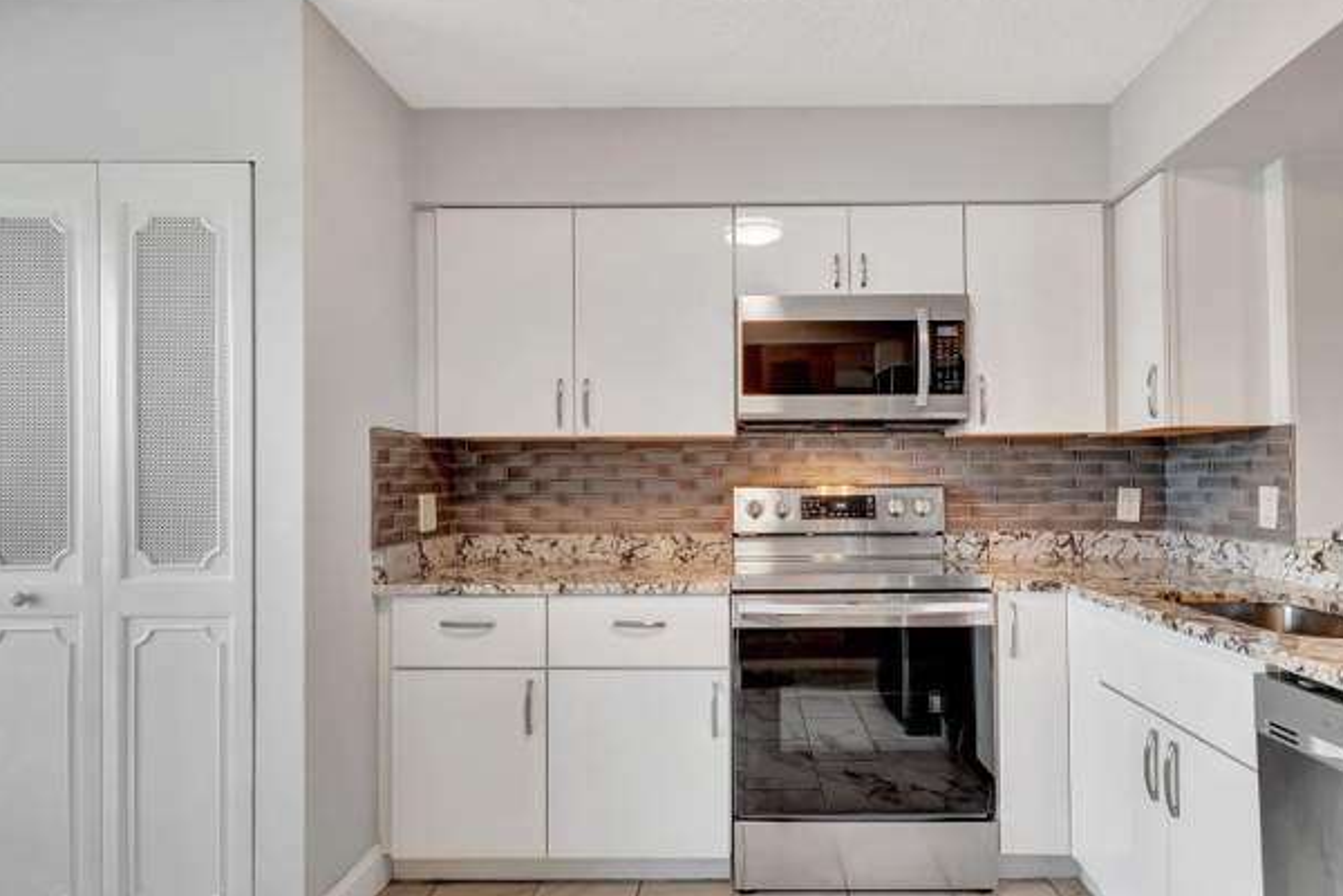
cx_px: 748
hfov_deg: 83.7
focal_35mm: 20
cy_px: 491
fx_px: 746
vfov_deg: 61.8
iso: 1000
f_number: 8
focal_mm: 10
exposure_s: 1/13
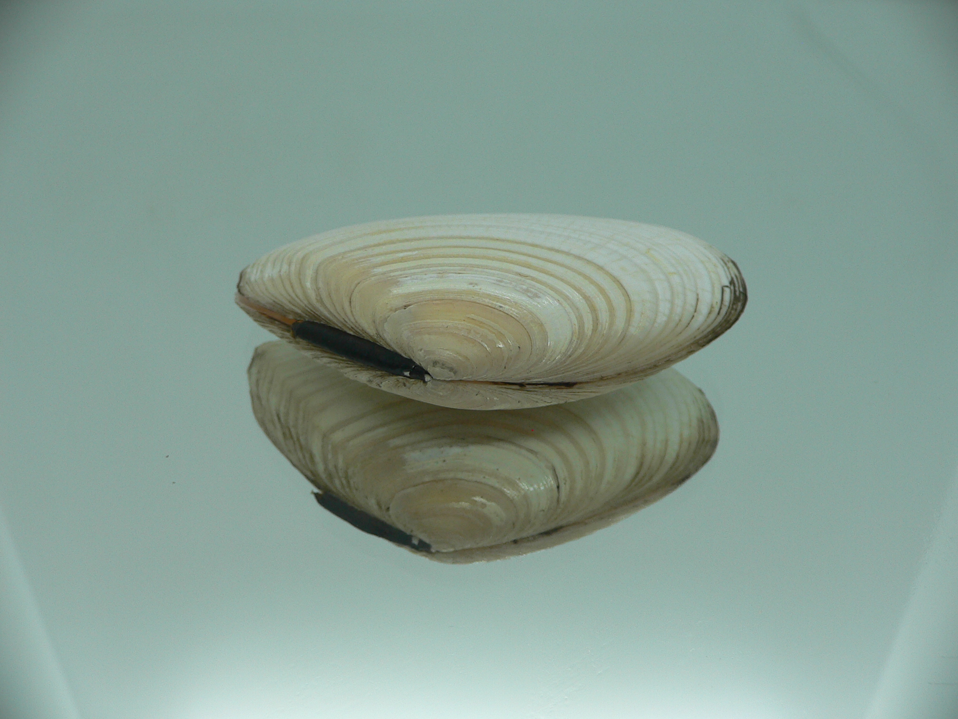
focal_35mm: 35
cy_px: 360
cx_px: 479
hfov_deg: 52.6
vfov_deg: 40.7
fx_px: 969
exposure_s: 1/60
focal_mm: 4.6
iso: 80
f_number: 2.8
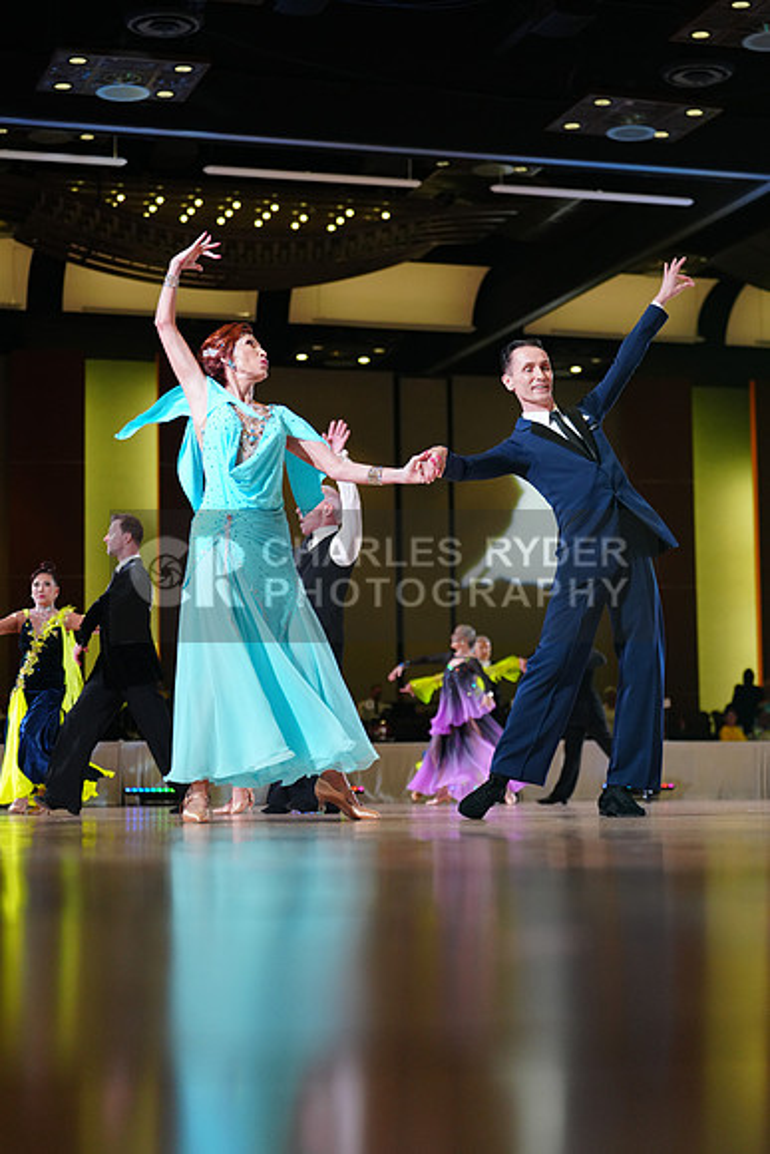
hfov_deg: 19.5
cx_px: 385
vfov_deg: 28.8
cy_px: 577
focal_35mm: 70
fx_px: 2244
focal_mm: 70
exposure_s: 1/400
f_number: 2.8
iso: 2000
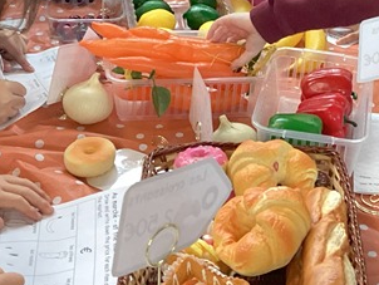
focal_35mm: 82
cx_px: 299
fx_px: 899
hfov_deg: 23.5
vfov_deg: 17.4
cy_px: -24
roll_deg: -6.3
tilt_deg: -22.2
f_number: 2.4
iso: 250
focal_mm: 3.3
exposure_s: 1/60
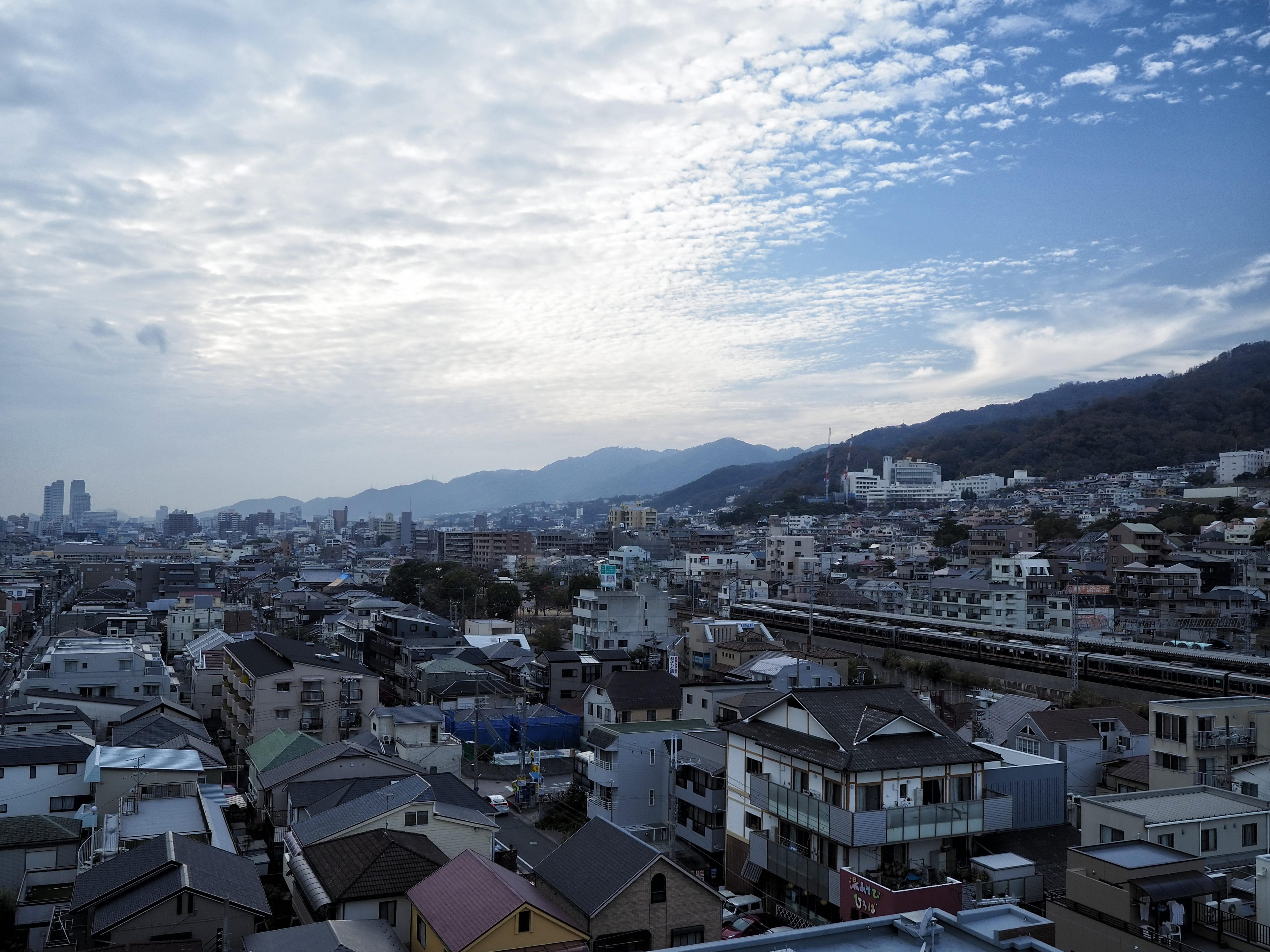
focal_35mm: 30
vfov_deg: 46.8
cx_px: 635
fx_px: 1101
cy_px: 476
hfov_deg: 60.0
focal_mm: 15
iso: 200
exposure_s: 1/80
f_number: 7.1
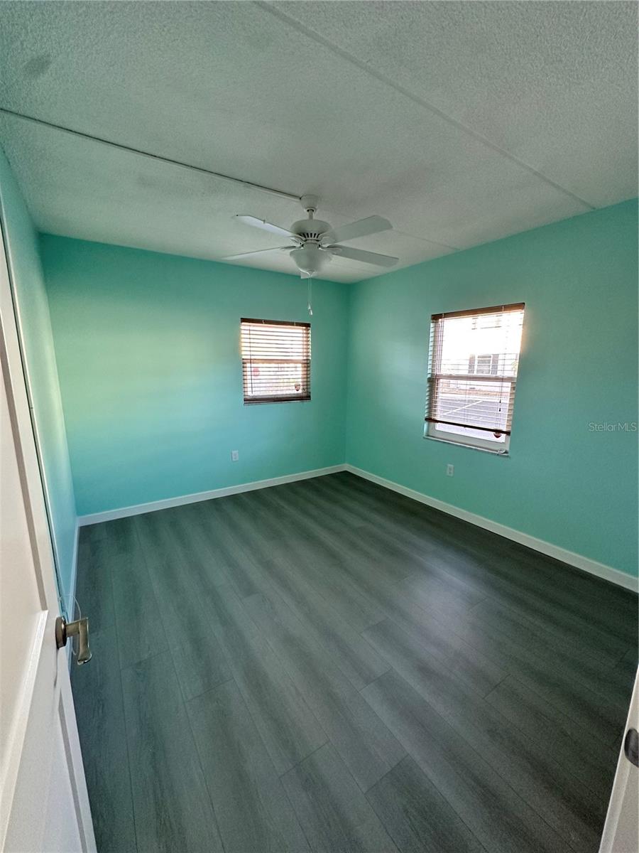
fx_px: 345
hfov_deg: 85.7
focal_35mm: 14
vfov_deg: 102.1
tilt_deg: -10.4
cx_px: 320
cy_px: 426
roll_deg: -0.6
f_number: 2.2
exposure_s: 1/80
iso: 320
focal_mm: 2.22
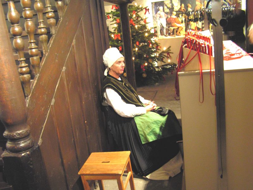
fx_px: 278
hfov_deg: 49.0
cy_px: 95
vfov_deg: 37.7
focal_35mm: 38
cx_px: 126
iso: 200
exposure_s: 1/4
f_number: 2.8
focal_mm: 6.3
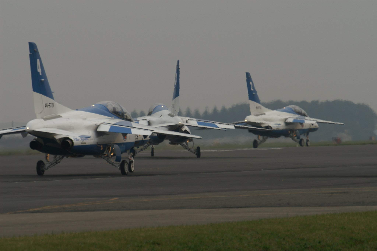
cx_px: 188
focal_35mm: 345
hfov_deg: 6.0
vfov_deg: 4.0
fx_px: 3610
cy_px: 126
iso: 100
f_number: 7.1
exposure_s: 1/125
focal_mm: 230
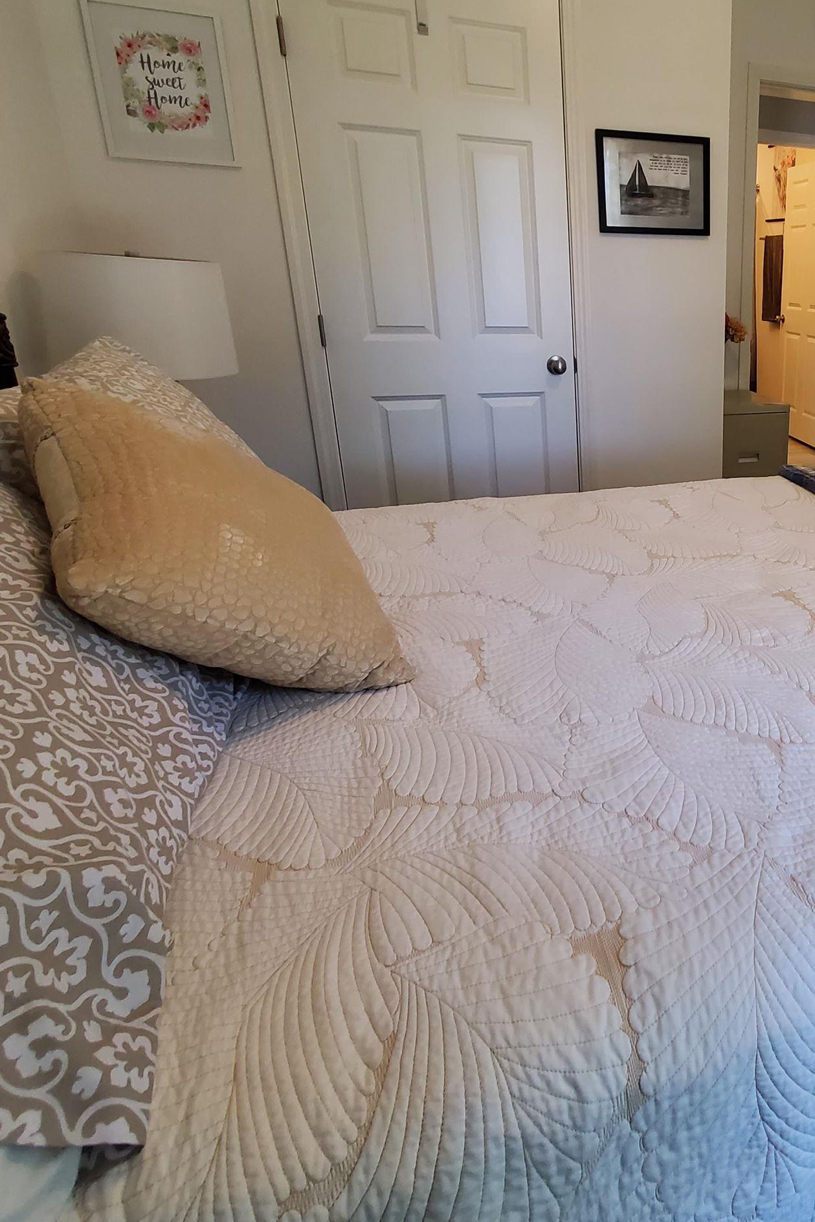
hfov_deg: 50.8
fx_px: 747
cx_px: 731
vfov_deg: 78.1
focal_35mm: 22
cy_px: 526
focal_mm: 1.8
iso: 200
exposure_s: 1/60
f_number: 2.2
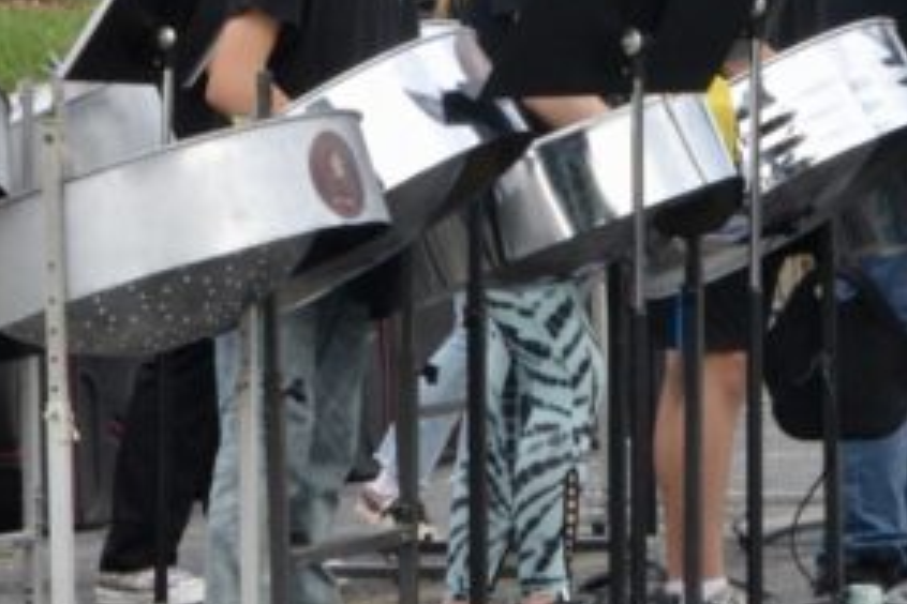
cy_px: 267
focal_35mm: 306
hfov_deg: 6.7
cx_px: 142
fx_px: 7718
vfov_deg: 4.5
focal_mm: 75
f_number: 22
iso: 1100
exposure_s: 1/60
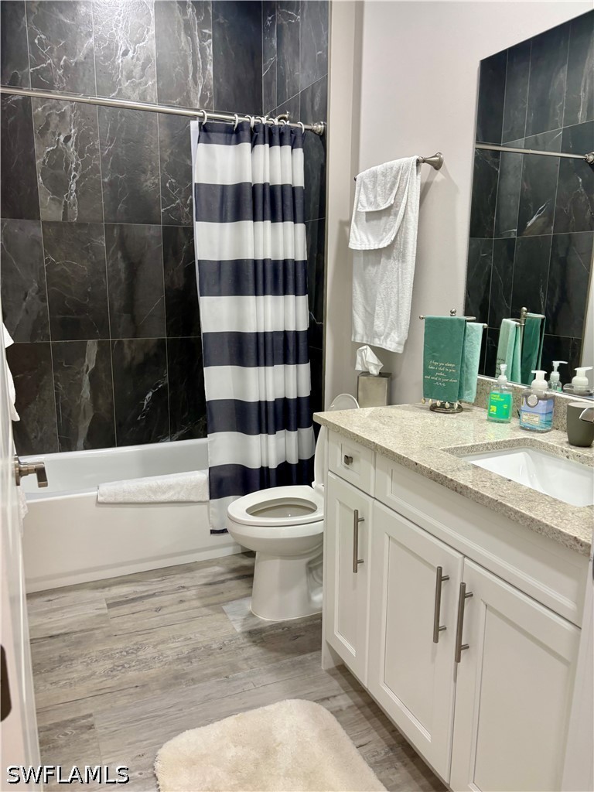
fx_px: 595
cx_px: 297
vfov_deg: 67.3
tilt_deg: -10.4
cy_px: 396
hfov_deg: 53.1
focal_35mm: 26
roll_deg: +0.3
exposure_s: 1/60
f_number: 1.6
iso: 160
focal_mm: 5.96
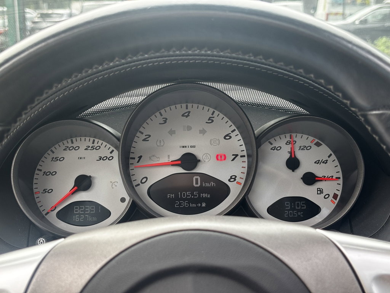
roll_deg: +0.7
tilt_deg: -11.2
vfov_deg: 28.0
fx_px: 586
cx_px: 195
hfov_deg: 36.8
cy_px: 146
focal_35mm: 52
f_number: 1.6
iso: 50
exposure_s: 1/90
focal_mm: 5.96
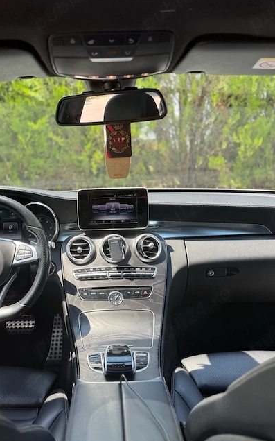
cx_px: 106
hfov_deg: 39.2
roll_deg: +1.6
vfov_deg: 59.7
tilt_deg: -8.9
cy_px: 230
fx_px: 384
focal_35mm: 32
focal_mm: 6.76
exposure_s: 1/395
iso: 80
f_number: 1.78
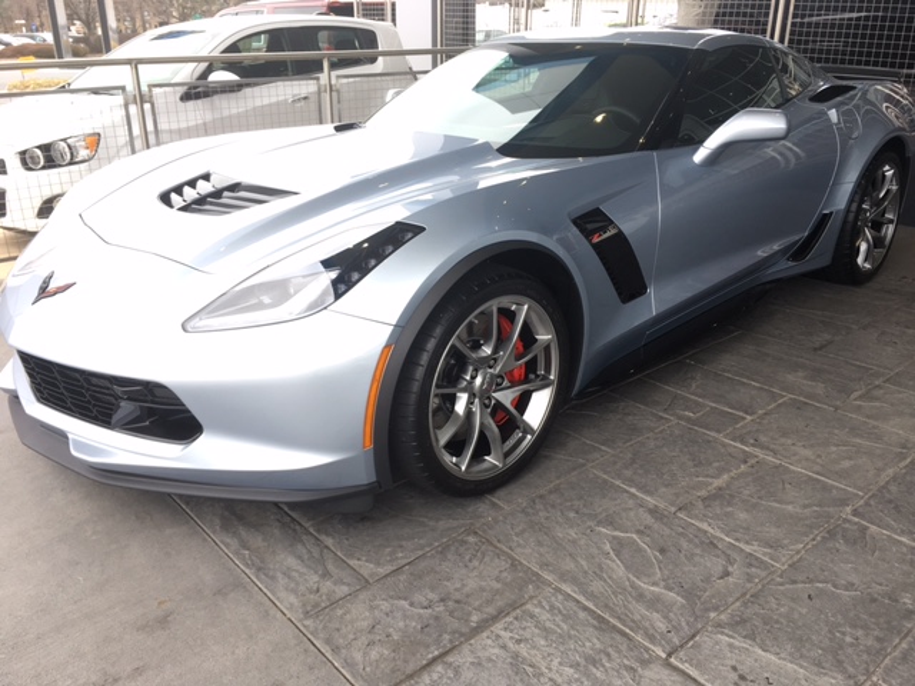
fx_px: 767
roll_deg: -0.2
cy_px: 343
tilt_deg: -23.2
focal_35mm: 29
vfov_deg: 48.2
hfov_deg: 61.7
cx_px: 458
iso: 25
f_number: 2.2
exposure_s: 1/120
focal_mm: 4.15
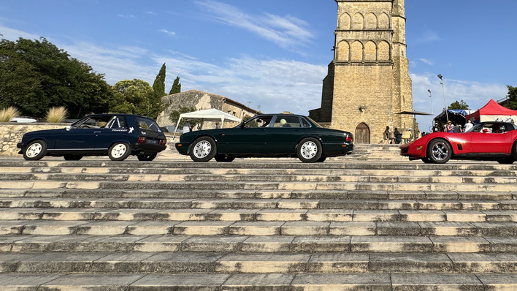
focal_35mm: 23
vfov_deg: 44.6
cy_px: 24
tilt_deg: +23.6
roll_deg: +0.5
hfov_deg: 73.7
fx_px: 315
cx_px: 381
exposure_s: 1/2208
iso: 50
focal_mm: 2.22
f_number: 2.2
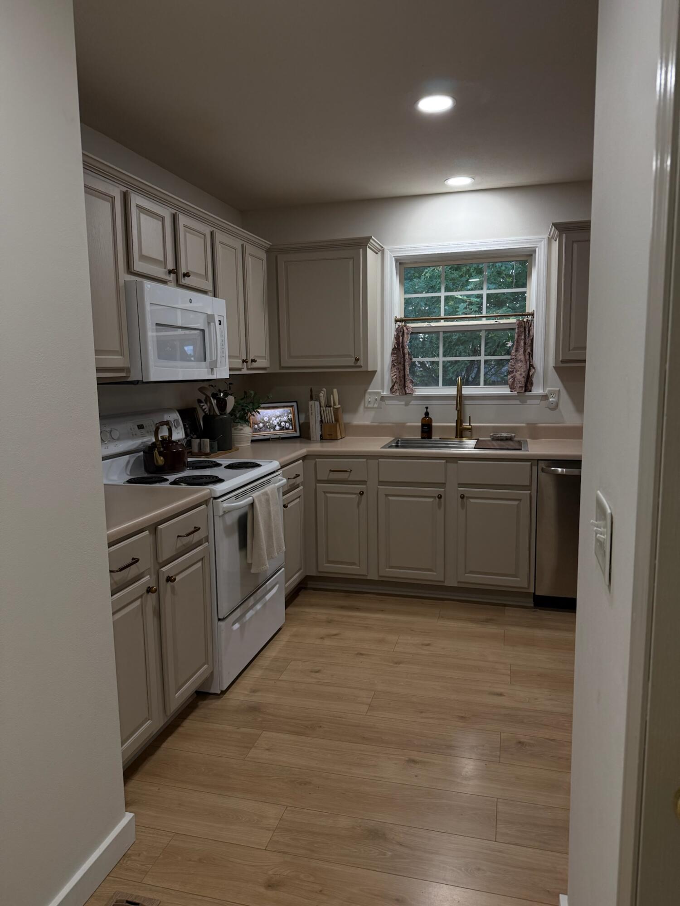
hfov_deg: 56.8
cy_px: 453
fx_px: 629
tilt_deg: -7.6
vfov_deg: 71.6
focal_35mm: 24
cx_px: 340
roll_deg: +1.1
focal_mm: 6.76
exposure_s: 1/180
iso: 200
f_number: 1.78
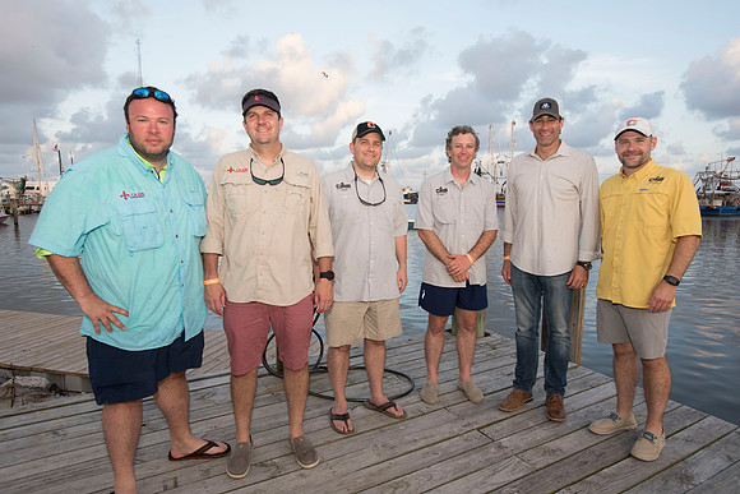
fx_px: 452
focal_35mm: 22
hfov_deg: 78.6
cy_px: 247
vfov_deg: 57.3
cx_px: 370
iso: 250
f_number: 5.6
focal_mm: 22
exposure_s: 1/160
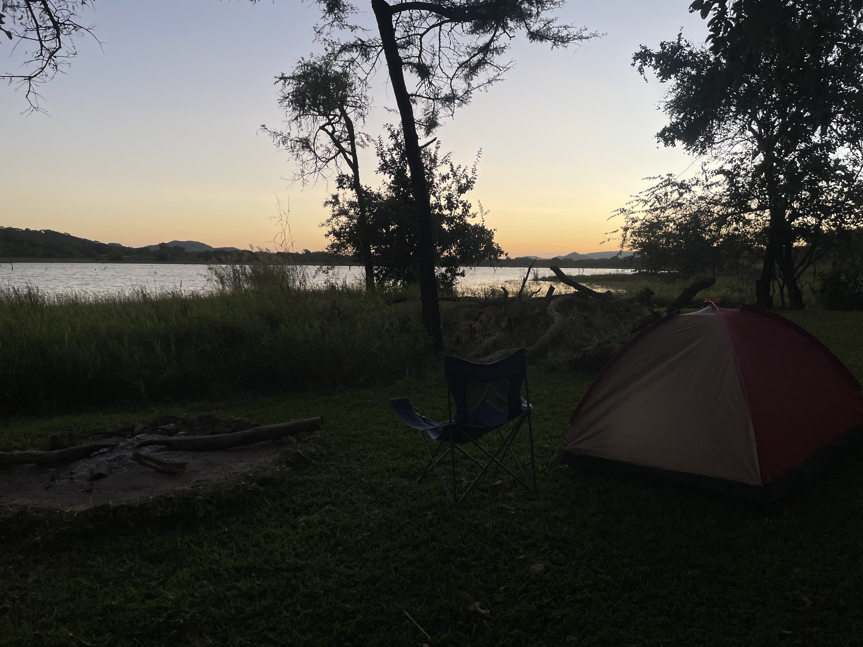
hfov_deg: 67.3
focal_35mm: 26
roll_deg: -0.5
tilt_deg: -4.7
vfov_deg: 53.1
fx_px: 648
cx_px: 432
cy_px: 324
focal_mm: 4.2
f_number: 1.6
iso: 32
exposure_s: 1/297
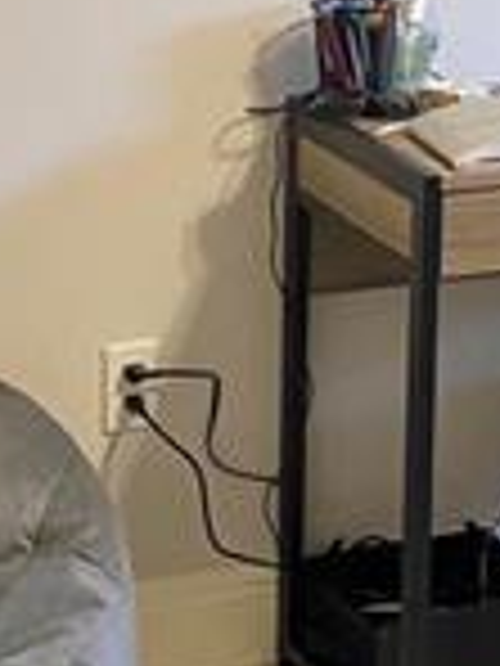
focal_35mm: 135
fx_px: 2600
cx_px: 820
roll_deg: -2.1
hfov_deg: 10.5
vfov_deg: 14.4
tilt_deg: -8.5
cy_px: 0
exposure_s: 1/60
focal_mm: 4.25
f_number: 1.8
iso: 250
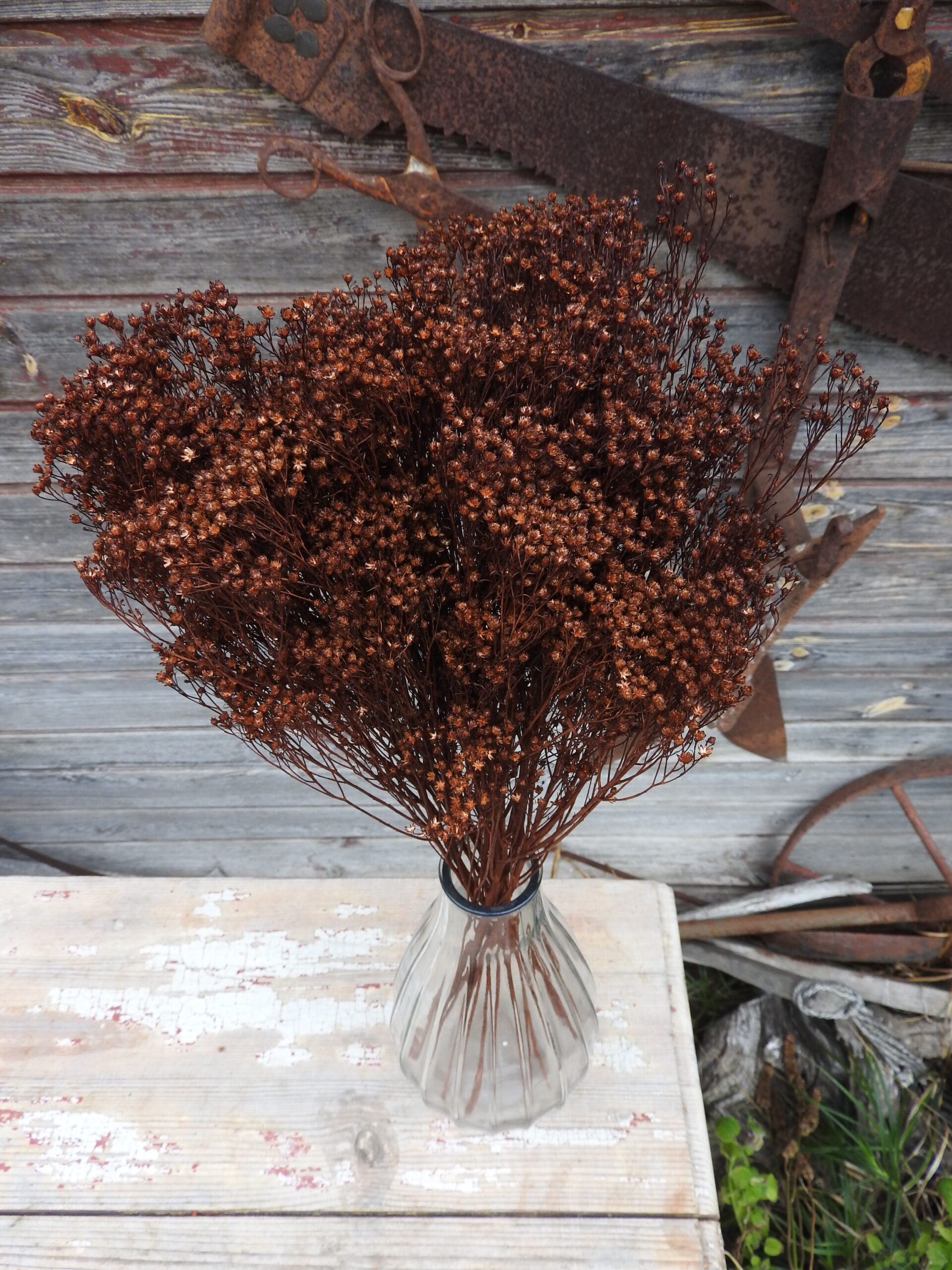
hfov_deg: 56.8
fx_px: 880
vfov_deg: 71.6
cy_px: 635
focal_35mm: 24
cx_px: 476
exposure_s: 1/60
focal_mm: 4.3
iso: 100
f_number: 3.3
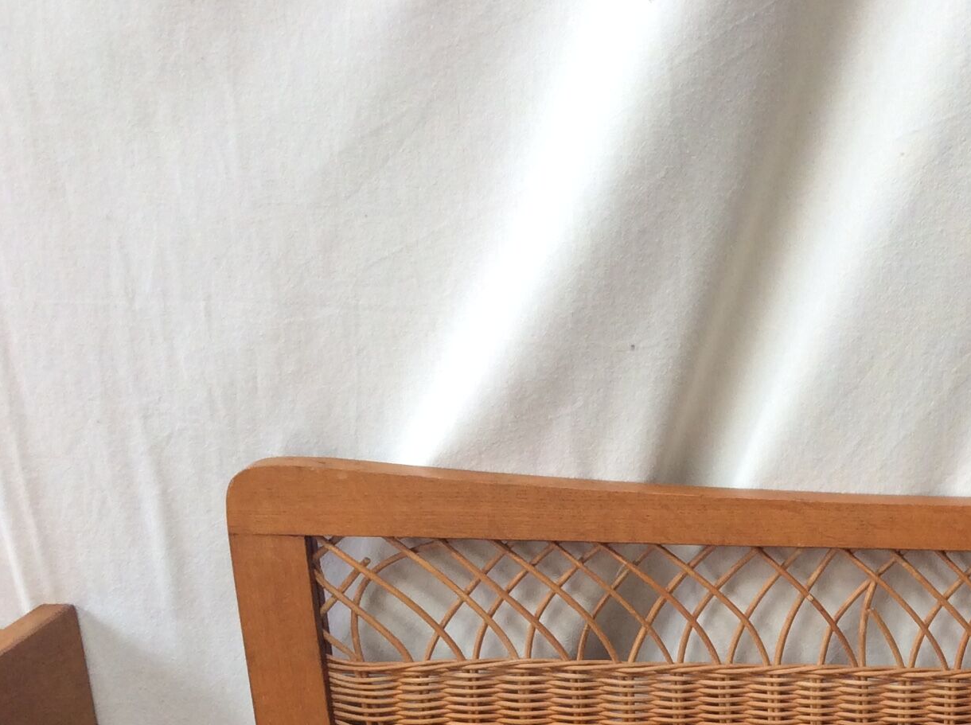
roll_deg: -0.8
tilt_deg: -23.8
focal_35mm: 68
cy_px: 757
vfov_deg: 20.7
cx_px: 1030
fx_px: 1904
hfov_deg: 26.6
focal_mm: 3.3
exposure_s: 1/25
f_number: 2.4
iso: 32
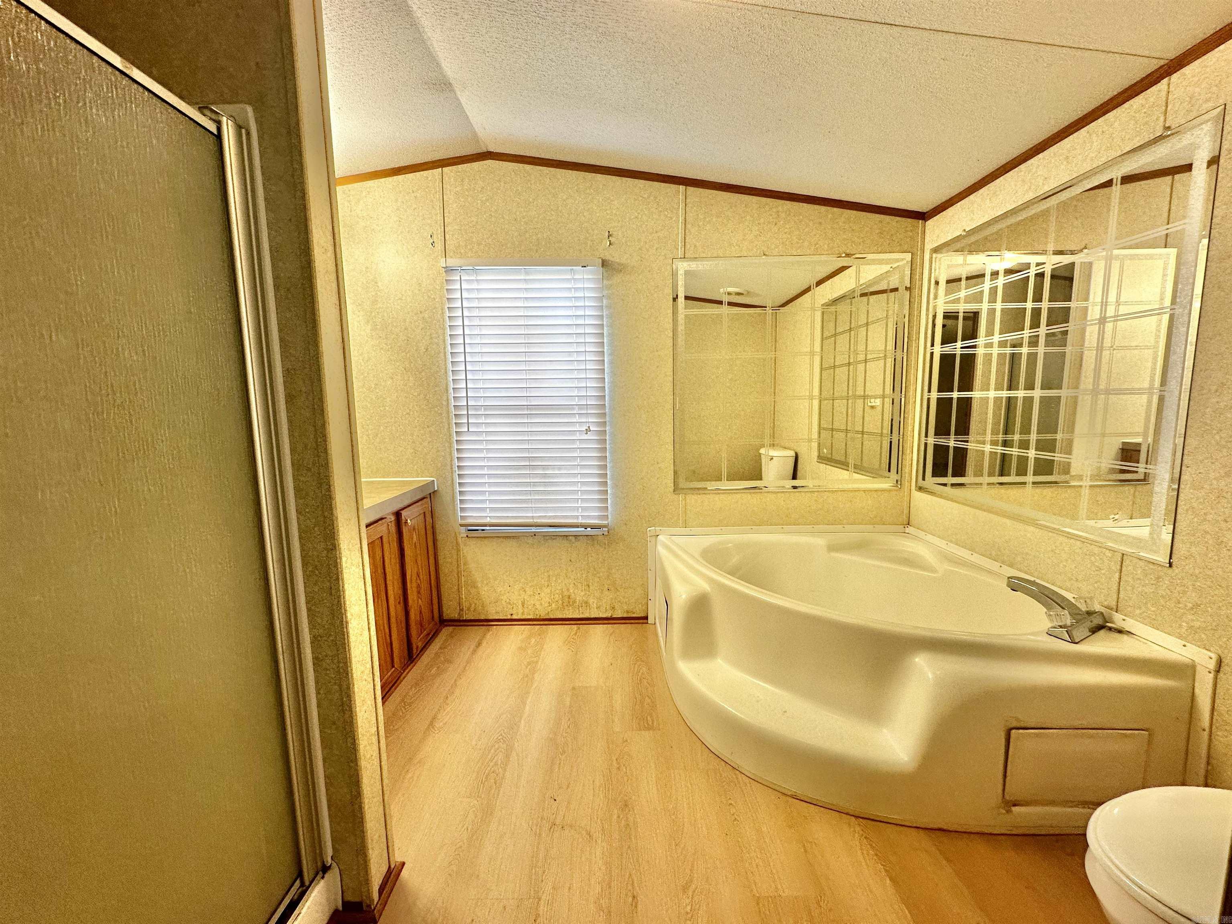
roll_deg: +1.6
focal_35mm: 14
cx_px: 616
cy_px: 462
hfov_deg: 102.1
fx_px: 498
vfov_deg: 85.7
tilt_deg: -6.4
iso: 125
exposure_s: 1/120
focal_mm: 2.22
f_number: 2.2
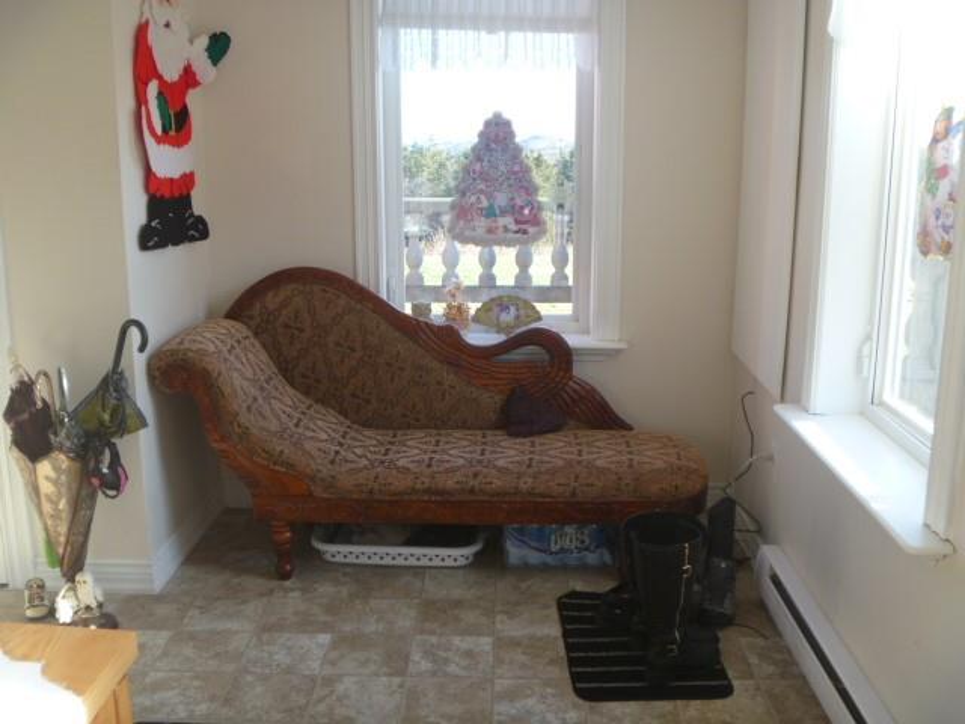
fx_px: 976
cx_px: 482
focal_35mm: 35
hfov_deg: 52.6
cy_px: 362
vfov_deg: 40.7
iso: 80
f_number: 3.5
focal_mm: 6.3
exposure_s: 1/50
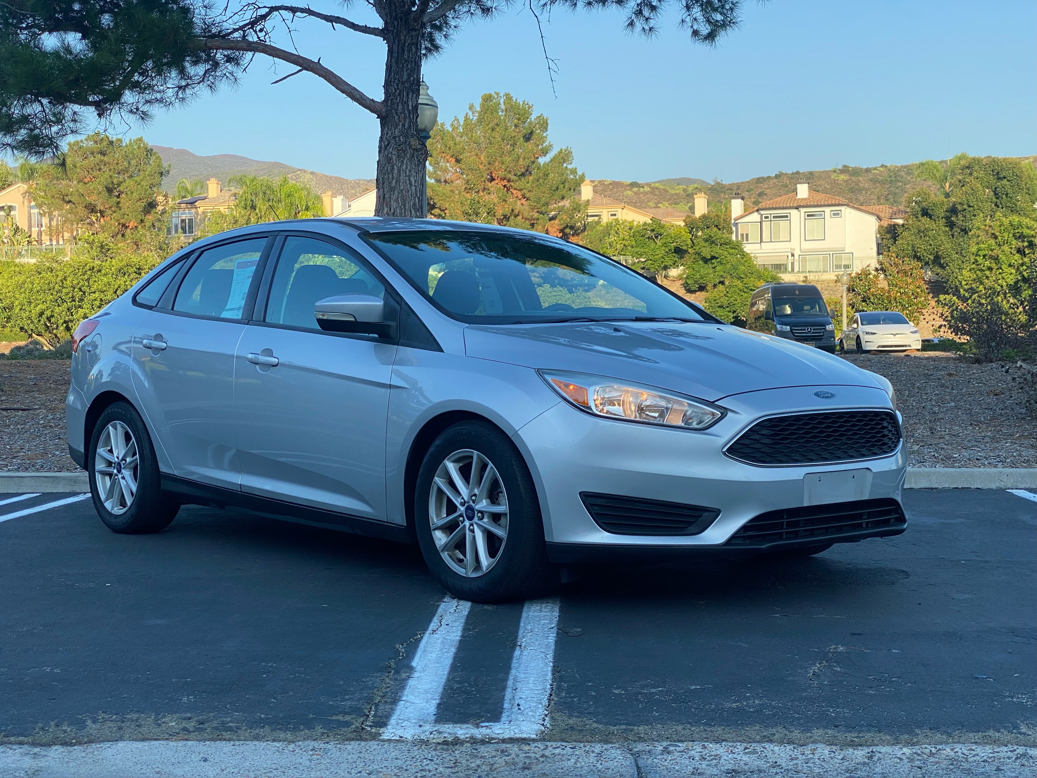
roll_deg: +0.4
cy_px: 389
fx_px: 1558
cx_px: 518
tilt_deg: -1.5
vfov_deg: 28.0
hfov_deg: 36.8
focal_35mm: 52
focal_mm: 6
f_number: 2
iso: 20
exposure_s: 1/533
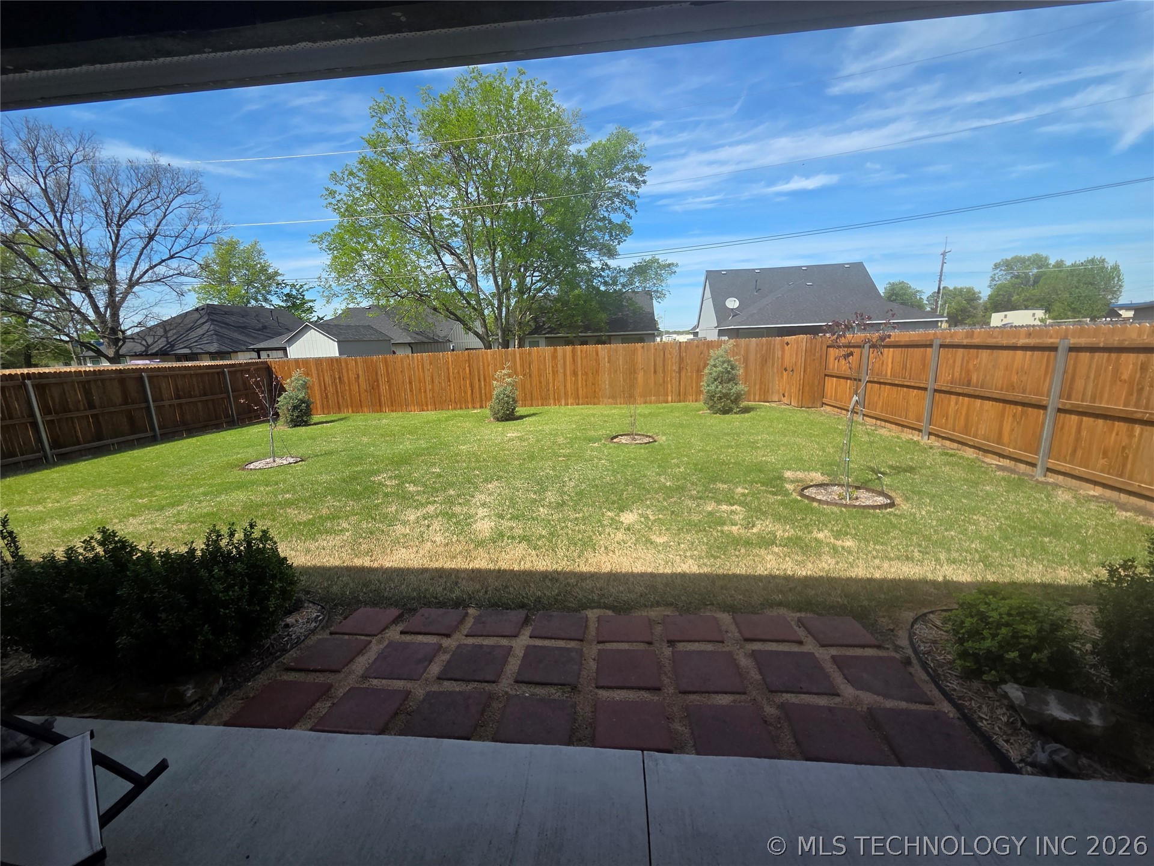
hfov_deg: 106.2
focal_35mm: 13
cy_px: 433
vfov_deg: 89.9
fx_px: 433
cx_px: 577
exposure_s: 1/1425
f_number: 2.2
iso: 50
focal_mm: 2.2
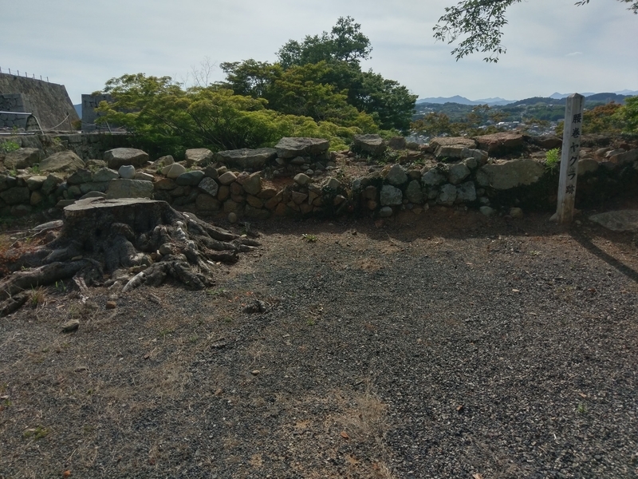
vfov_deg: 53.1
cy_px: 240
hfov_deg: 67.3
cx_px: 319
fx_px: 479
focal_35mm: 26
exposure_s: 1/3840
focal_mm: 4.58
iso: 125
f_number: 1.8
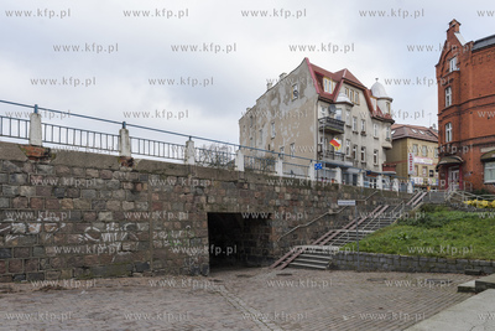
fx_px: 330
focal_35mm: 24
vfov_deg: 53.2
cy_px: 166
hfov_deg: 73.7
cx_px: 248
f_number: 6.3
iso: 400
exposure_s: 1/160
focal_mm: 24
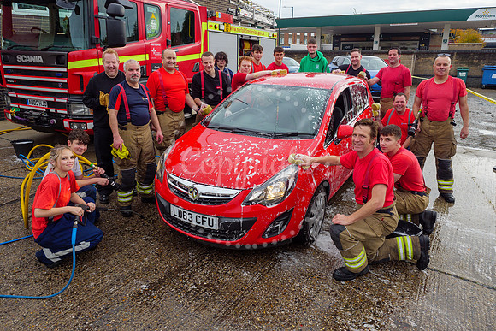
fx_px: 344
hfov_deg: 71.6
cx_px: 248
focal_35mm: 25
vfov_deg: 51.4
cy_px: 166
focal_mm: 12
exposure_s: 1/250
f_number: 4.5
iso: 200
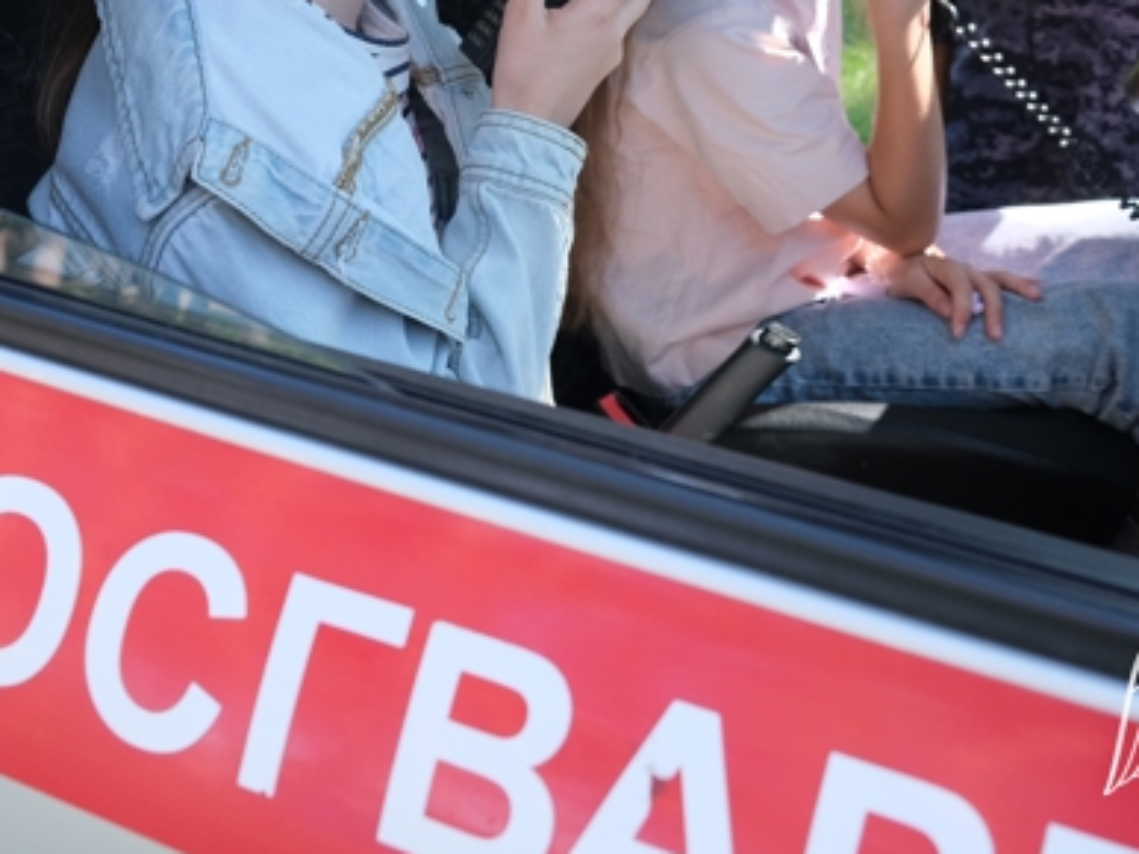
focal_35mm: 54
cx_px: 377
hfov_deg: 35.2
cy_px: 133
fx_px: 1776
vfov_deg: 26.4
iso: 320
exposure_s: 1/100
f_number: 4
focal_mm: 19.6
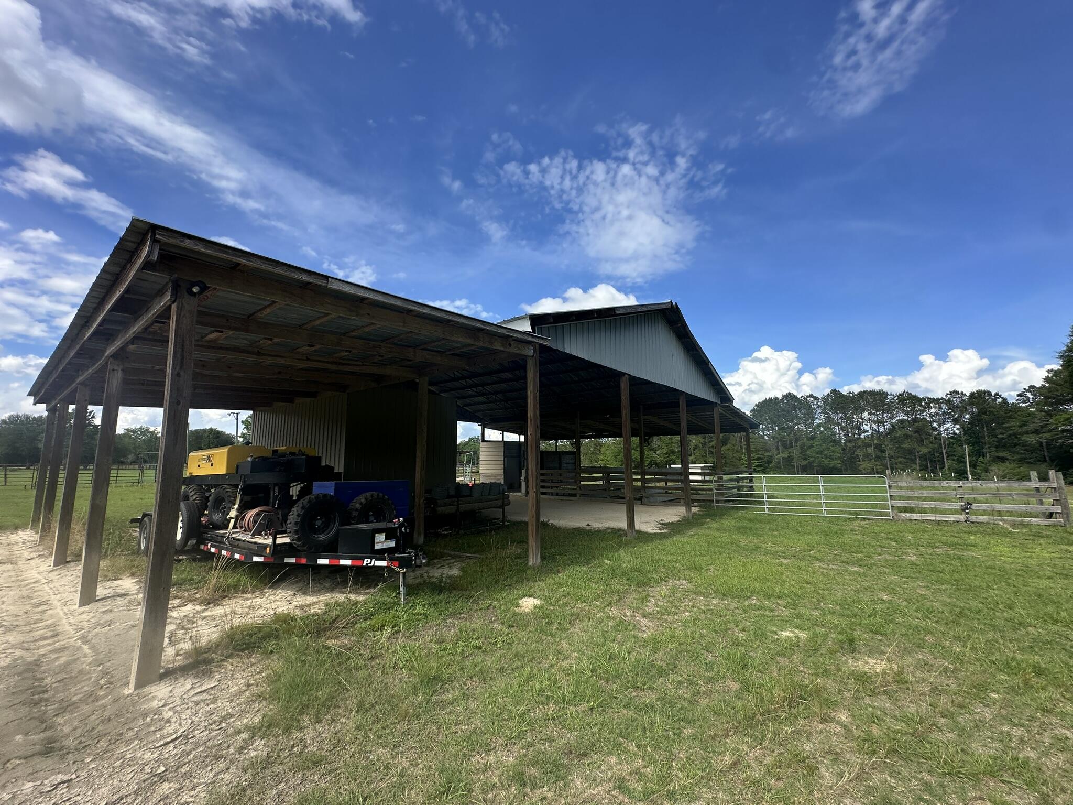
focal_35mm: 14
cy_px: 402
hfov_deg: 102.1
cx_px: 536
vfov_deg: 85.7
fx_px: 434
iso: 50
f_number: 2.2
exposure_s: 1/1033
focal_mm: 2.22
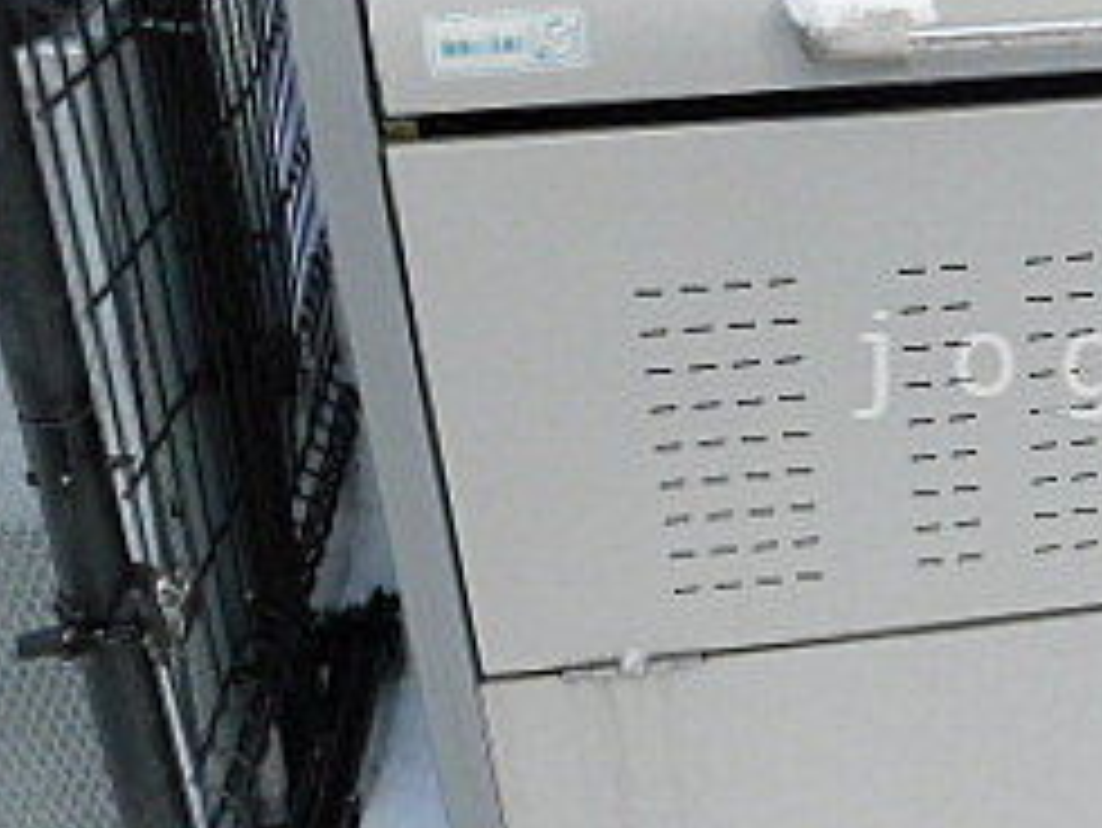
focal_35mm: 60
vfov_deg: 24.4
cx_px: 1160
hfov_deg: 29.5
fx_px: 1911
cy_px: 364
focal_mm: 4
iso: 125
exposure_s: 1/800
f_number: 3
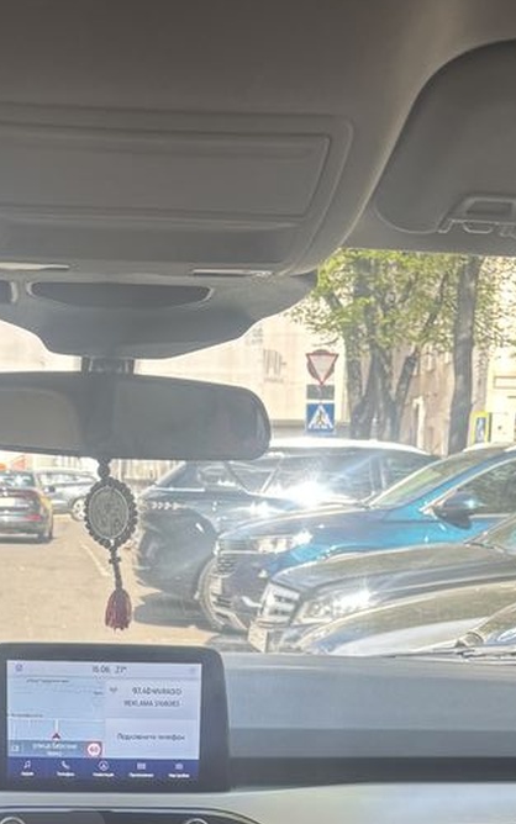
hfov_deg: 19.6
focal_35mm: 66
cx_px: 142
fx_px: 1484
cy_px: 944
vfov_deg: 27.9
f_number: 1.6
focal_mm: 5.96
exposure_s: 1/179
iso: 40
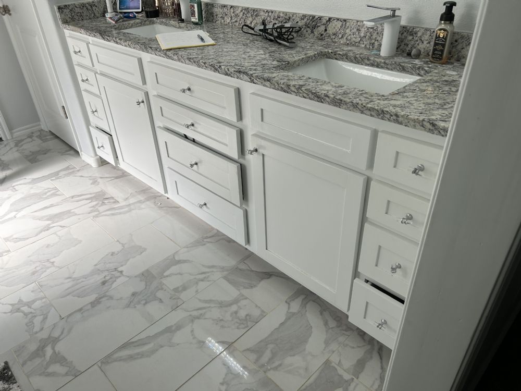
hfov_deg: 67.3
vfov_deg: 53.1
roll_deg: +3.6
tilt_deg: -34.1
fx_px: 391
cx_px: 260
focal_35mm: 26
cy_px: 196
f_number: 1.5
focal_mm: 5.7
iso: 40
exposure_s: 1/170
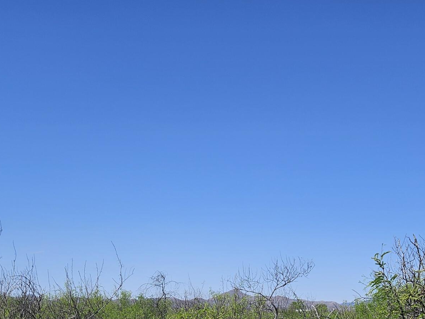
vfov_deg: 23.2
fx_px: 712
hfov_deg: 33.2
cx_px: 240
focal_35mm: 58
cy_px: 377
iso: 25
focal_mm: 5.4
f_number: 1.8
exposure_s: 1/2430
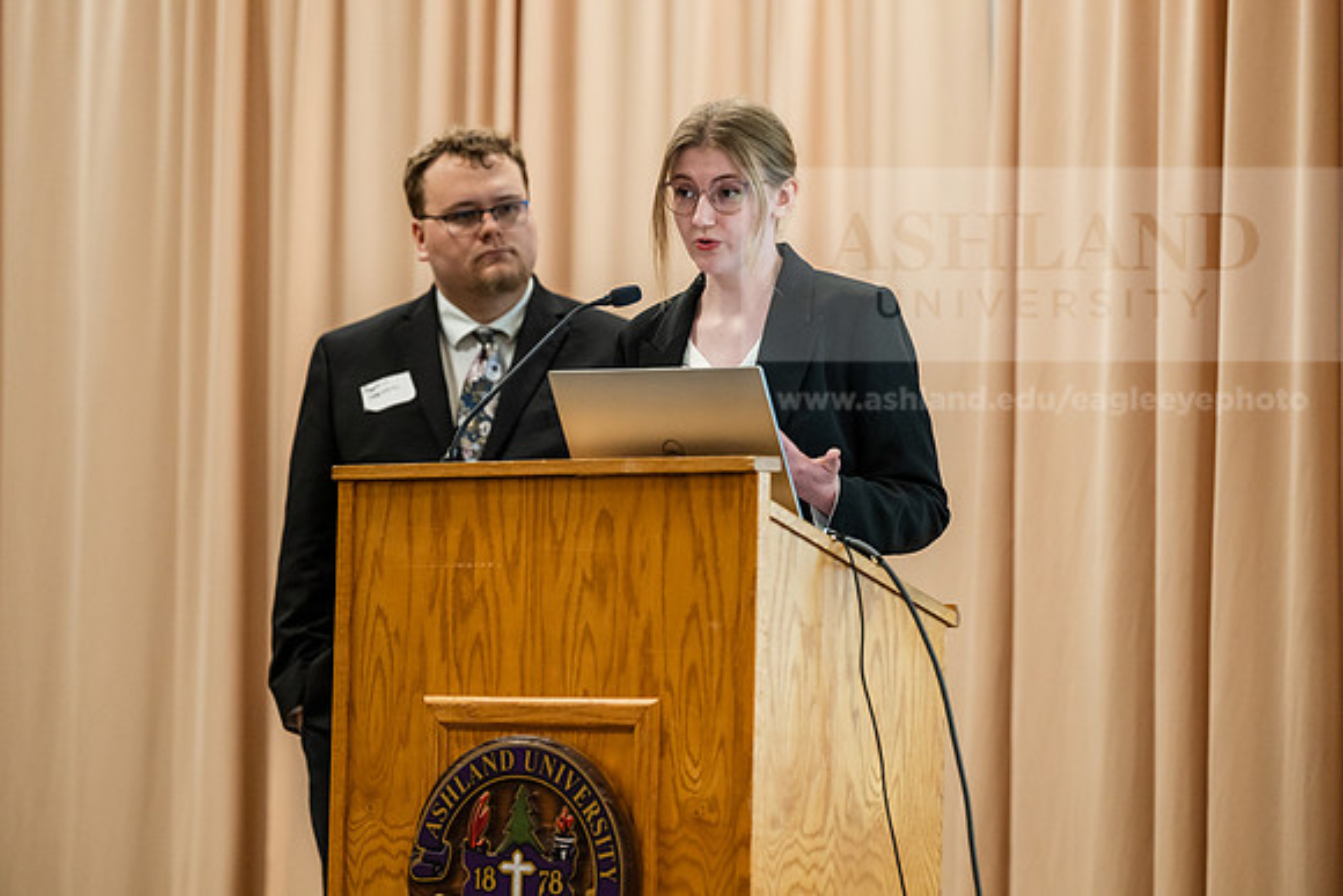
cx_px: 672
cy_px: 448
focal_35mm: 185
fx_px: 6903
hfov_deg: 11.1
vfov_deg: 7.4
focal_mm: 185
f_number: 3.2
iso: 2500
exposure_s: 1/200
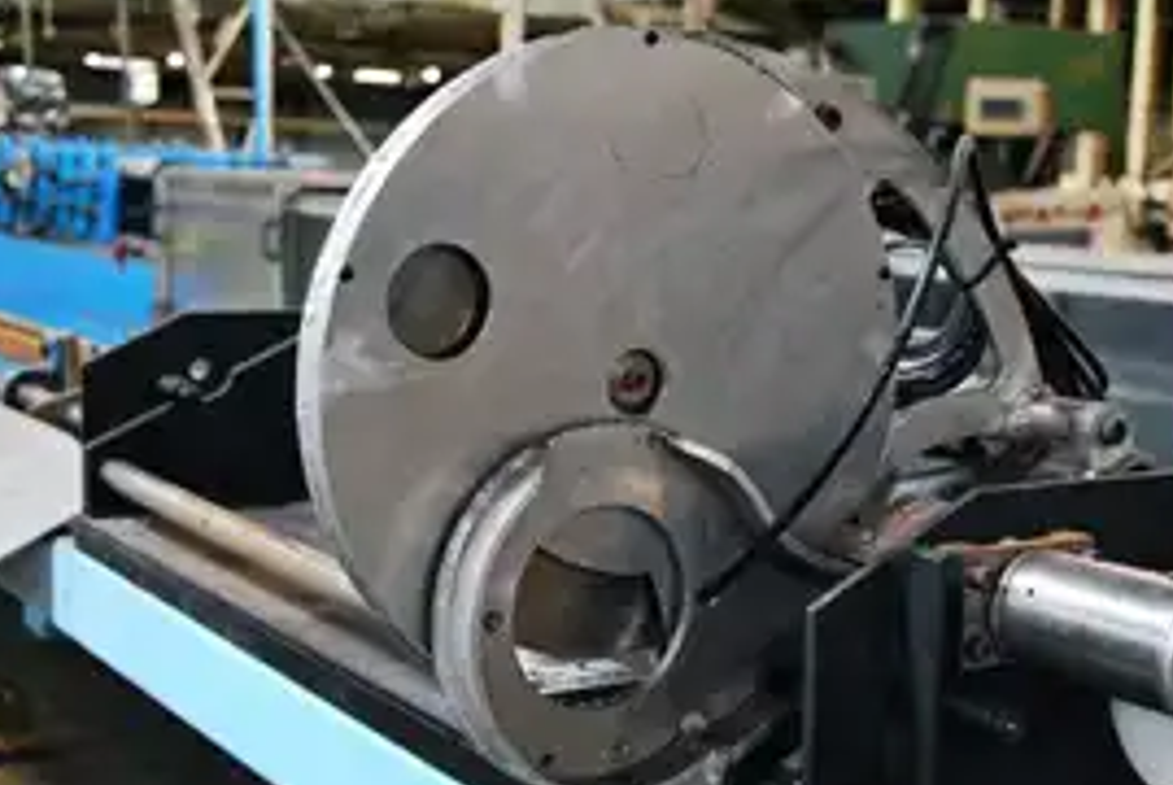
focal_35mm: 58
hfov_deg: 34.4
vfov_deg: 23.4
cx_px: 685
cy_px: 440
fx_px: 1892
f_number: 4
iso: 1600
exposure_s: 1/20
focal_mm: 26
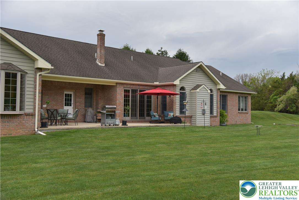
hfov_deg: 50.7
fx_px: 316
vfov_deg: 35.1
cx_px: 150
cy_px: 100
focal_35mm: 38
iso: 800
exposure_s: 1/4000
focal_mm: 38
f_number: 4.5
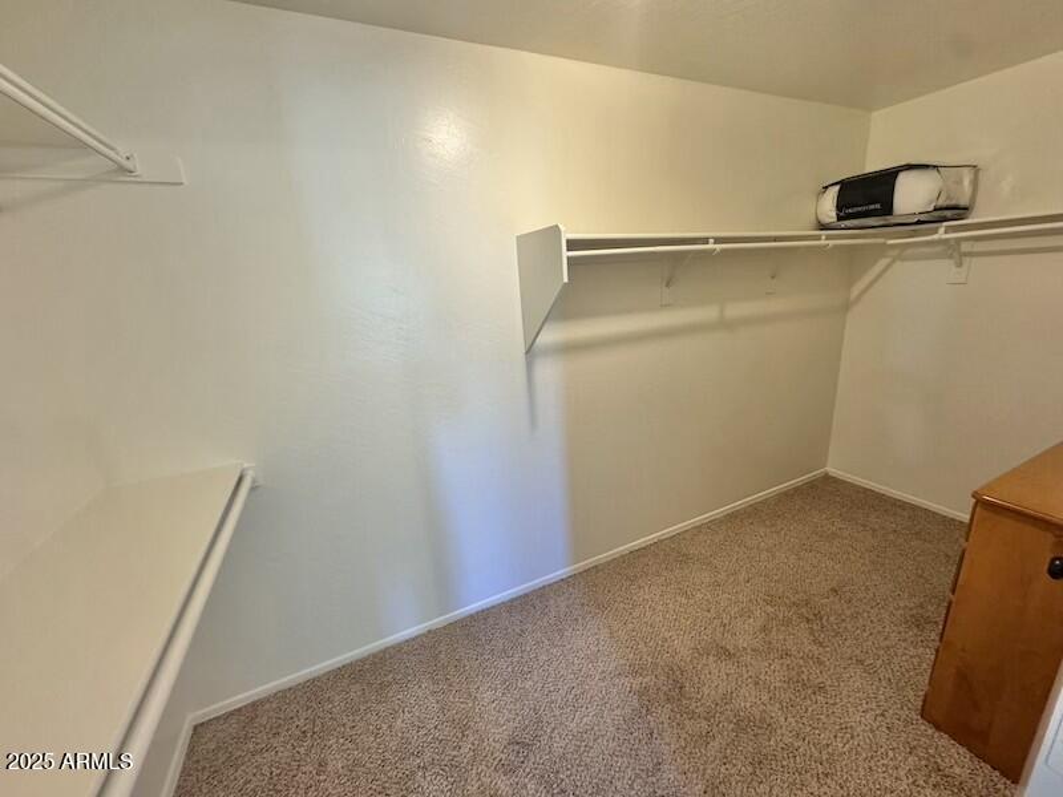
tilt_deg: -16.5
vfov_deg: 85.7
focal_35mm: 14
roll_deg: +3.9
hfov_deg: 102.1
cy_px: 398
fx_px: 430
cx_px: 532
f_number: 2.2
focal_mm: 2.22
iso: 250
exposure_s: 1/60
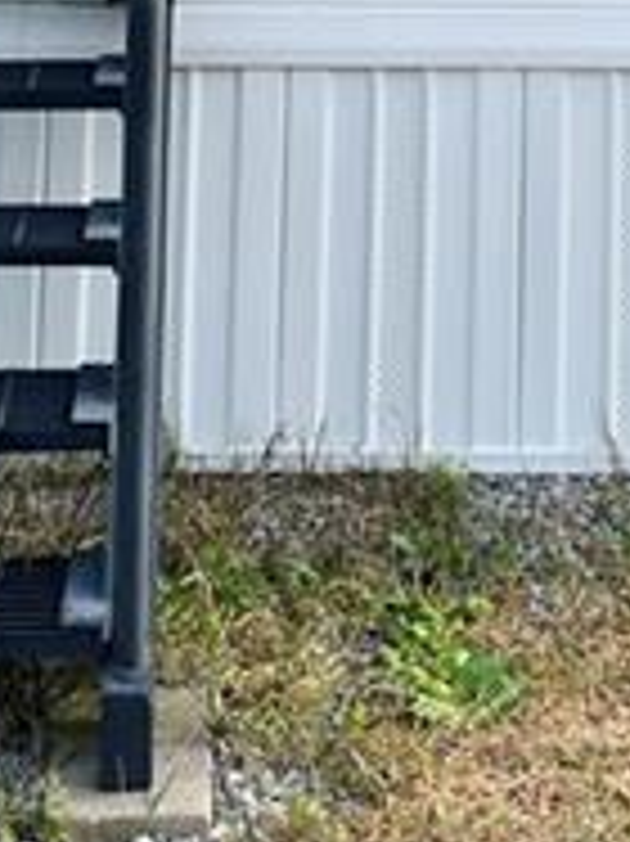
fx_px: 2599
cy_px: -612
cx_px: 364
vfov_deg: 16.0
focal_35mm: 107
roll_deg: +0.0
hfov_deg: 13.8
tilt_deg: +1.8
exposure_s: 1/1163
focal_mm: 5.1
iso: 50
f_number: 1.6
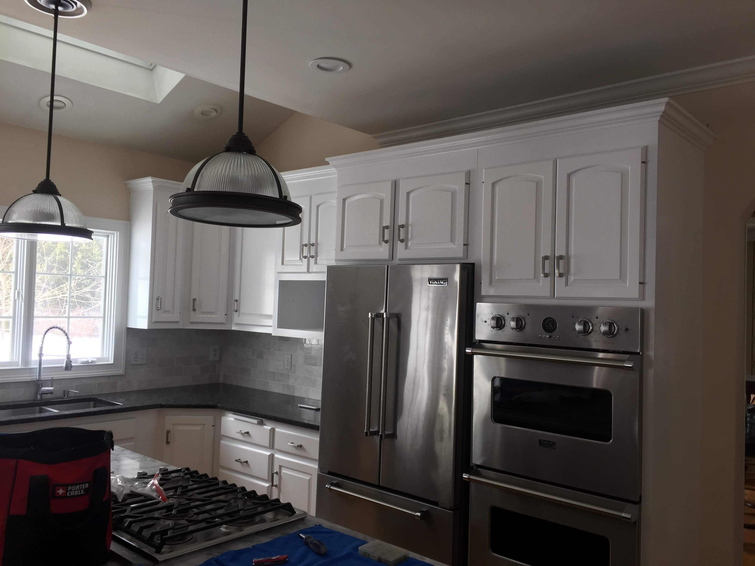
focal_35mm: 29
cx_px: 378
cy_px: 283
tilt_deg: +1.1
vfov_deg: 48.2
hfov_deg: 61.7
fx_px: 633
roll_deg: -1.6
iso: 32
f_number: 2.2
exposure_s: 1/40
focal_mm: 4.15
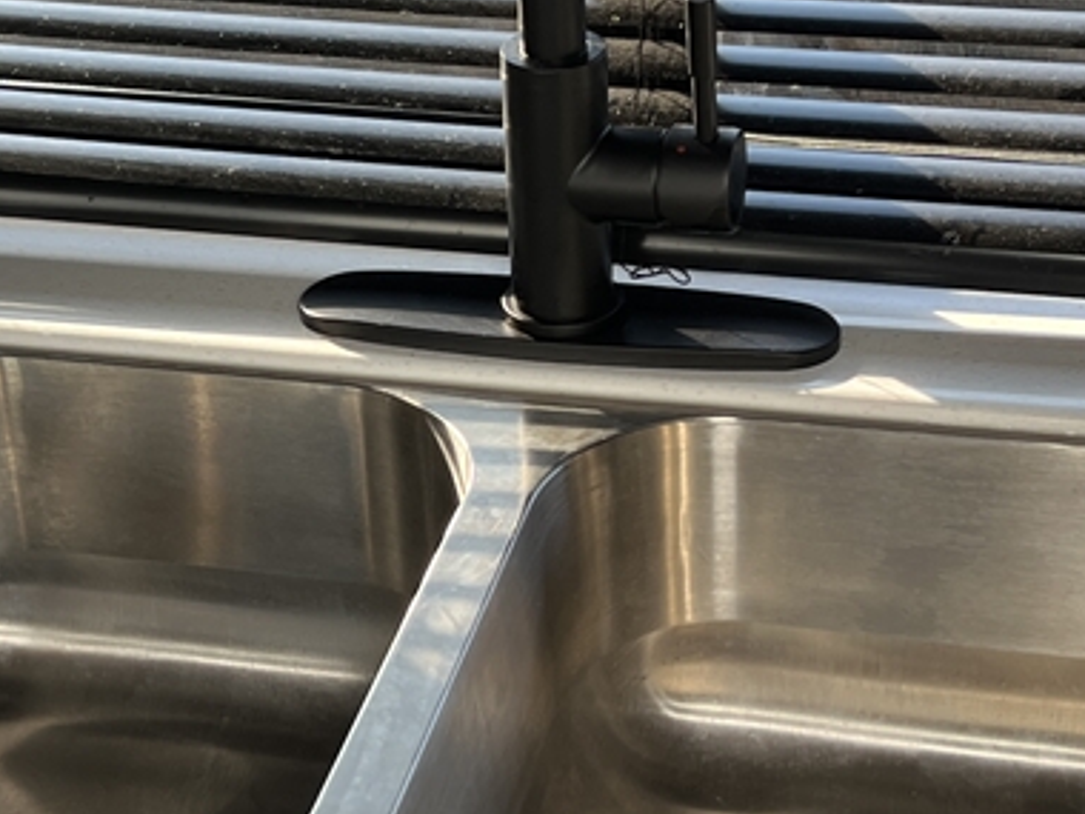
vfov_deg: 18.0
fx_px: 2570
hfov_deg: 23.8
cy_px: 348
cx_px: 420
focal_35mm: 82
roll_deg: +3.0
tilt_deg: -30.5
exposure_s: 1/461
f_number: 1.5
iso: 50
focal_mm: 5.7
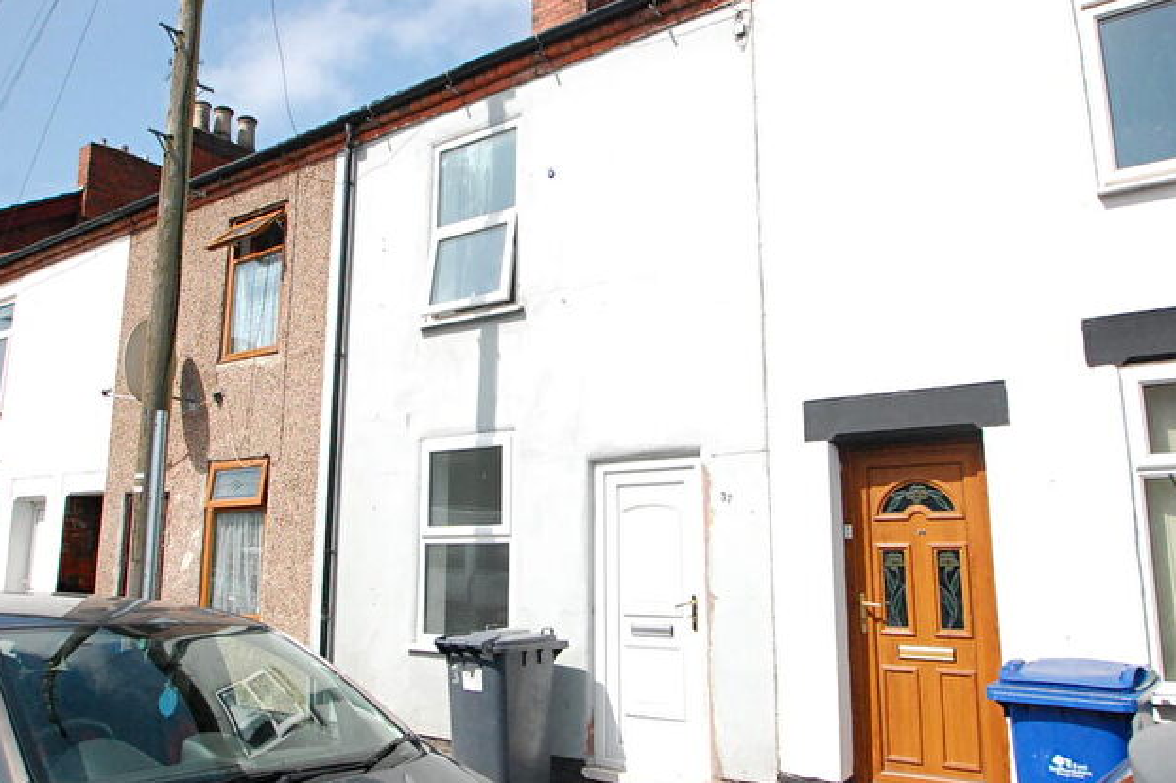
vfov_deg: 47.9
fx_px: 881
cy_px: 393
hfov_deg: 67.4
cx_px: 590
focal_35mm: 27
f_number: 5.6
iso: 1600
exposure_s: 1/4000
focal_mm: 16
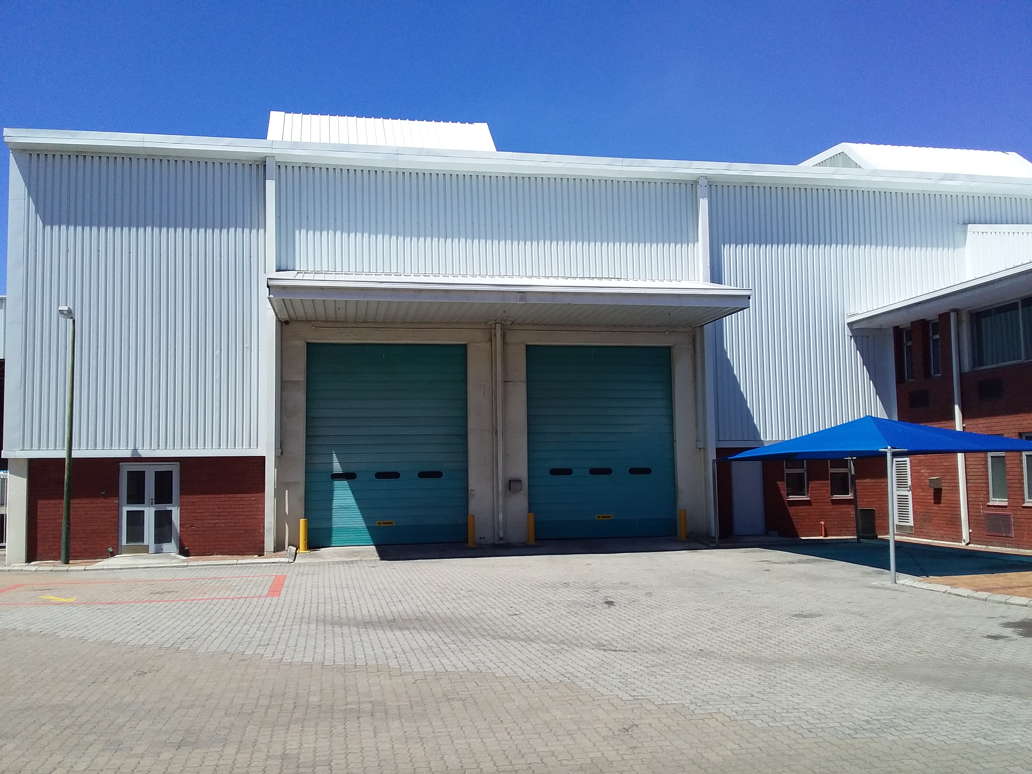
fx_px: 924
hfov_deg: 58.4
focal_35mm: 31
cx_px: 516
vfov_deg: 45.4
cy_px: 387
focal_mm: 3.3
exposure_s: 1/1648
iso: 40
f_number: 2.2
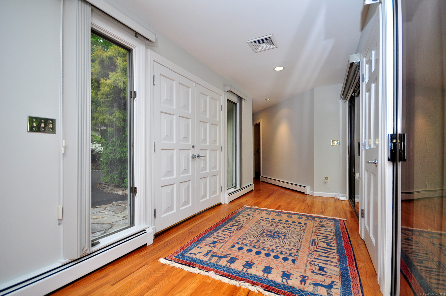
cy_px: 148
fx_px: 186
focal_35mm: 15
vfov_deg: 77.2
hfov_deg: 100.5
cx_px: 223
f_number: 4
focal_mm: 10
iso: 400
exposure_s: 1/160
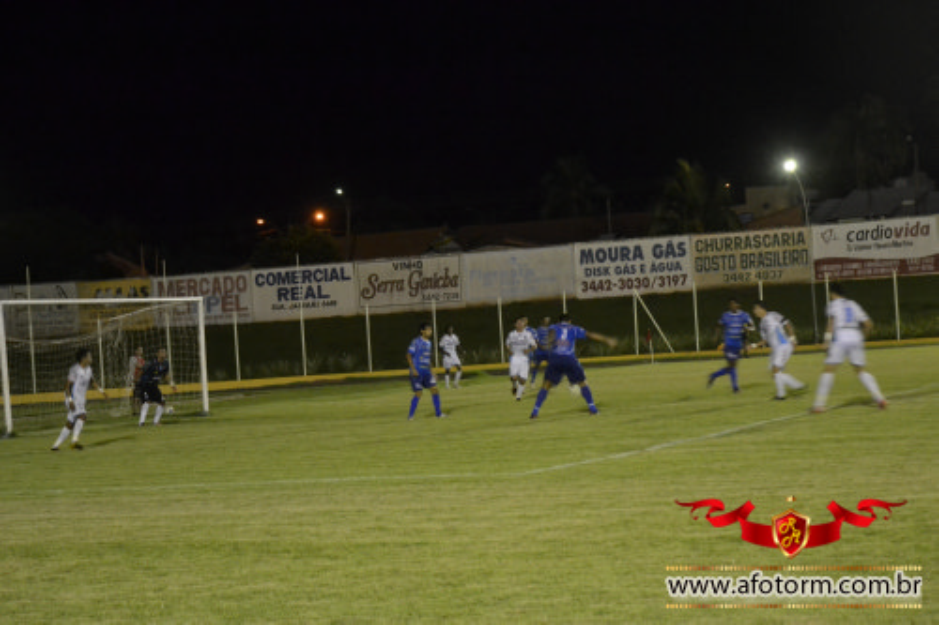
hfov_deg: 23.4
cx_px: 470
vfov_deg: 15.7
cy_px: 312
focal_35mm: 87
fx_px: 2268
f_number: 5
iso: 3200
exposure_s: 1/25
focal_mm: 58
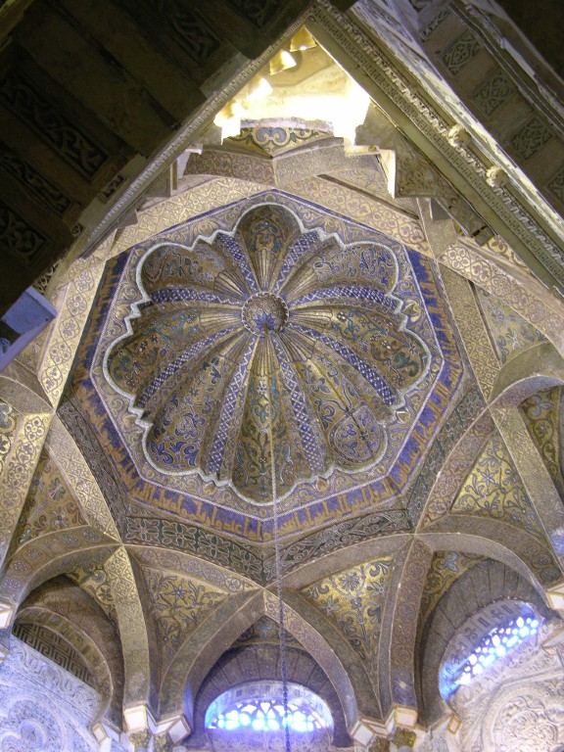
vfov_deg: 38.2
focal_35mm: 50
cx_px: 282
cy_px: 376
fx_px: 1086
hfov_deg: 29.1
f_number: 3
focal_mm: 12.7
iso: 200
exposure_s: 1/3.8
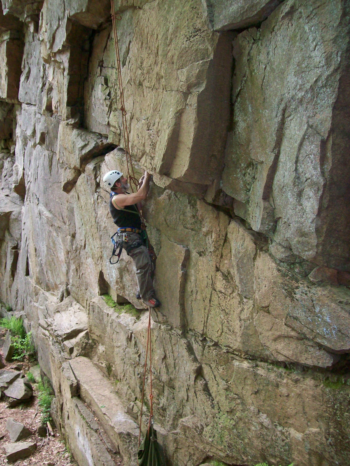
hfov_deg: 39.7
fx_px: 485
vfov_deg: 51.4
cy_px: 233
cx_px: 175
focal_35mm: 36
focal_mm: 6
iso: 200
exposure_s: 1/64
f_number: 2.7
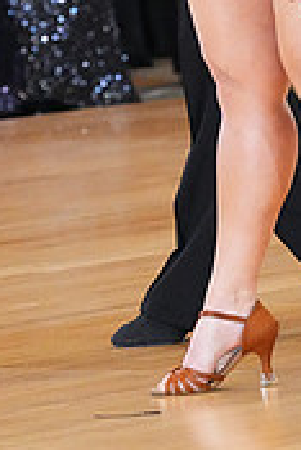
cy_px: -201
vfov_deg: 4.8
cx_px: 114
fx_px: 5344
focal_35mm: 427
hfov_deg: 3.2
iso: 12800
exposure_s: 1/400
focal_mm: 129
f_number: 5
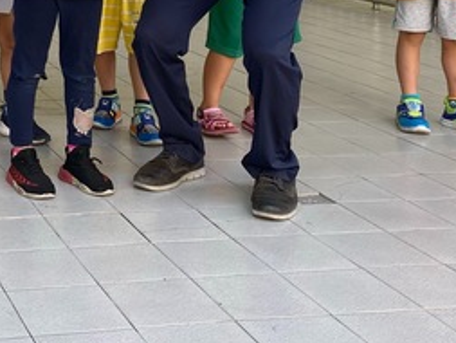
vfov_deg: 18.8
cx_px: -45
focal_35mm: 72
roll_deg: -0.9
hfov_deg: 25.1
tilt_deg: +0.2
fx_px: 949
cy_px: -115
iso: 32
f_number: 1.8
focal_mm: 4.25
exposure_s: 1/218
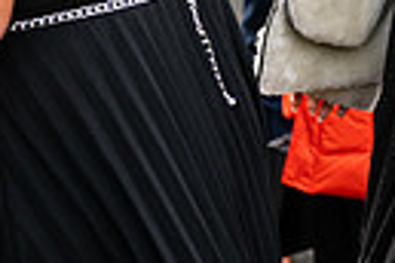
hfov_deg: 8.9
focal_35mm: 224
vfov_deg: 5.9
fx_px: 2458
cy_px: -301
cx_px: 603
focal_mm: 50
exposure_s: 1/320
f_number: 3.5
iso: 200
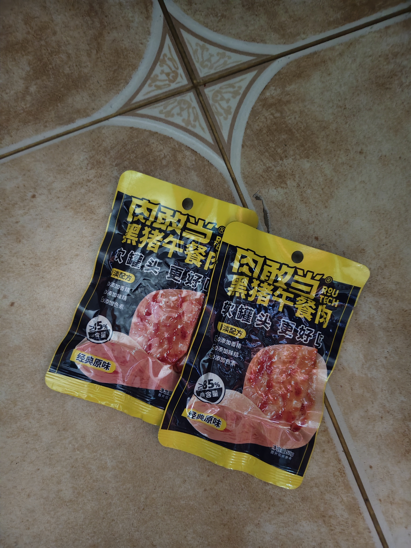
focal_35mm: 23
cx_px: 206
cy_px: 274
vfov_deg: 73.9
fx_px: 364
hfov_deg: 58.9
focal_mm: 5.56
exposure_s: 1/14.3
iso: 2323
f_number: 1.88
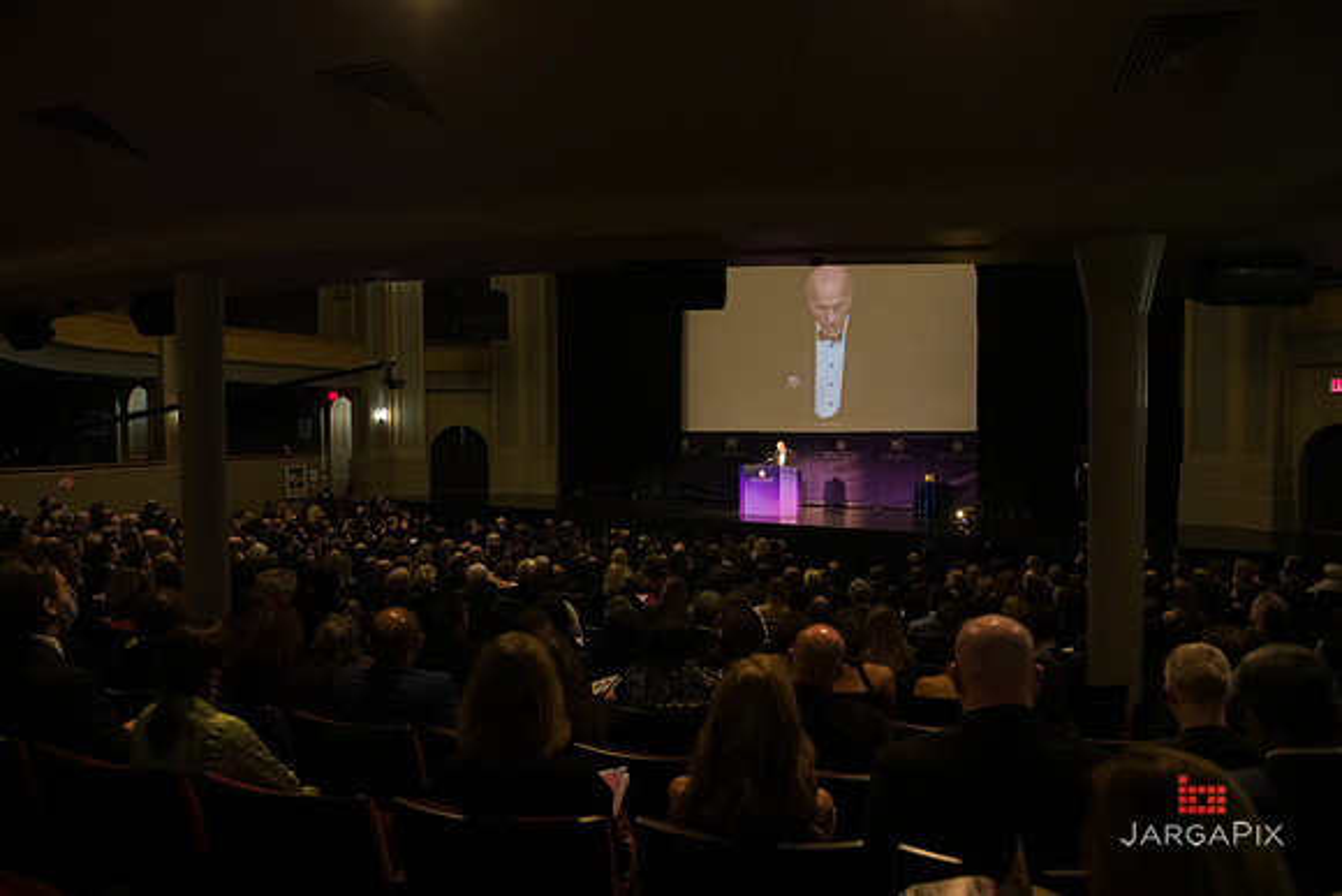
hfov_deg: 73.7
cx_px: 671
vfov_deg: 53.2
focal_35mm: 24
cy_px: 448
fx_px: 895
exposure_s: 1/60
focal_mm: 24
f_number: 3.2
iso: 3200
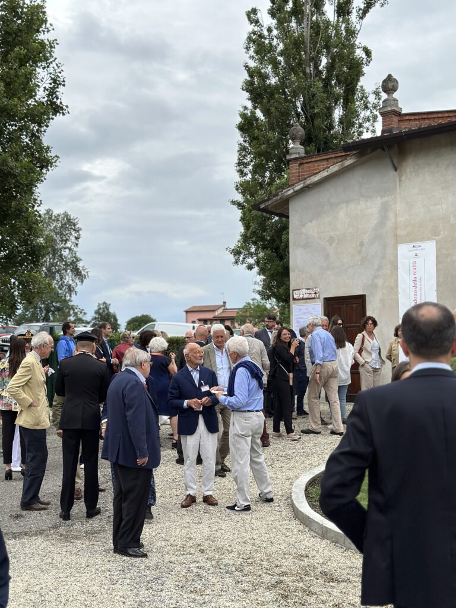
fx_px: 843
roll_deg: +0.2
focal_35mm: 48
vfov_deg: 39.7
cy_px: 304
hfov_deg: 30.3
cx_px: 228
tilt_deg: +4.2
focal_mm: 6.86
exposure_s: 1/5556
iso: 80
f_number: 1.78
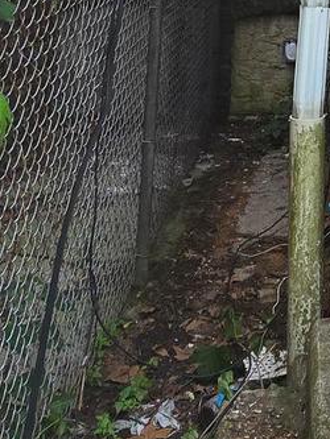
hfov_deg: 21.0
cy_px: -141
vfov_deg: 26.8
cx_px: 484
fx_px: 762
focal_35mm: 60
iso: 50
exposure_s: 1/399
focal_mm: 2.2
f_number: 2.2
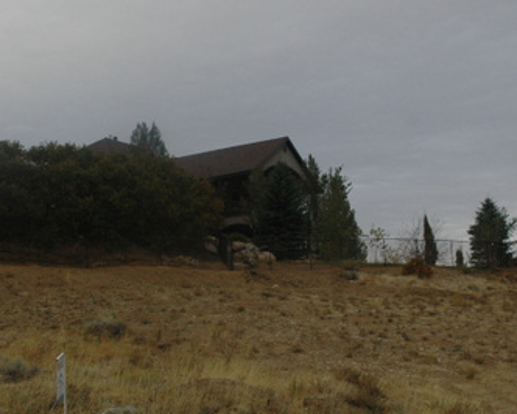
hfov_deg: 29.1
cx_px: 210
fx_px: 995
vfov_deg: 23.5
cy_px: 233
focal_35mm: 65
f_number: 7.1
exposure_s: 1/200
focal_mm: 24
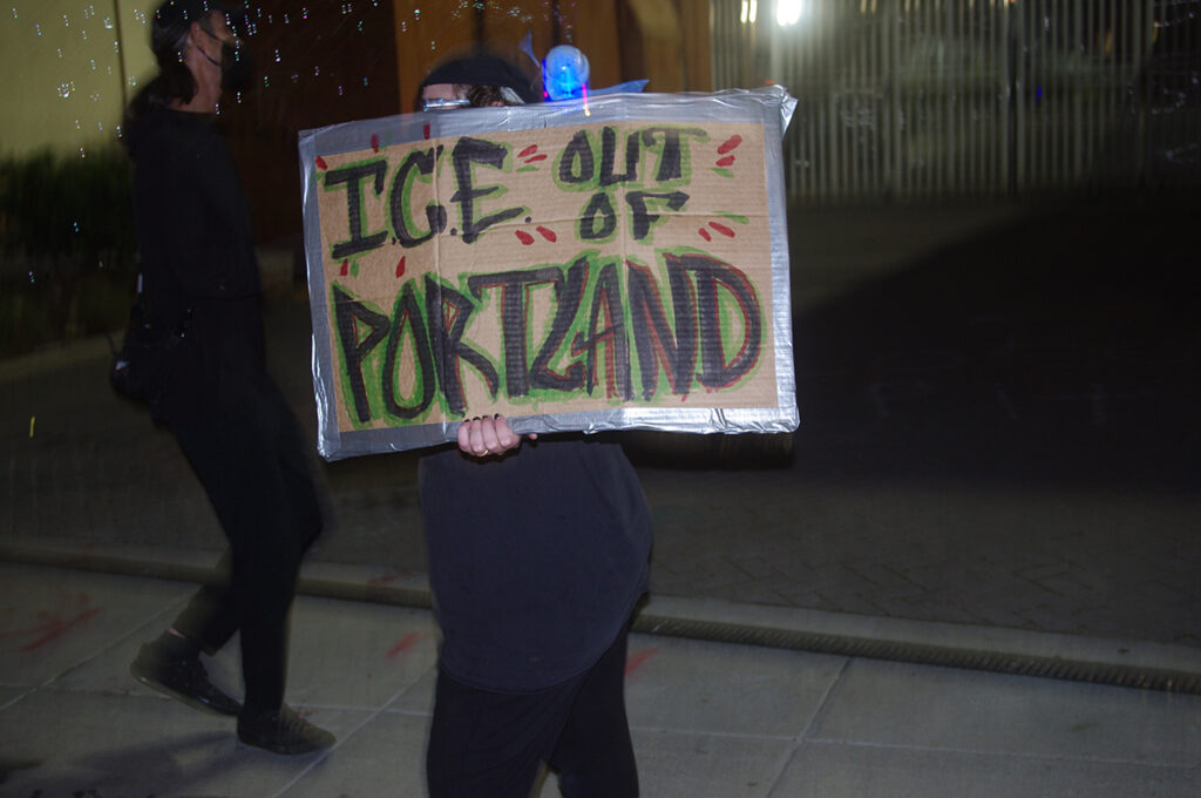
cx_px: 600
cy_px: 399
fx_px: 1633
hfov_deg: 40.4
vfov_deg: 27.5
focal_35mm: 49
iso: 400
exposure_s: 1/8
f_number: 4
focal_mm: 32.5
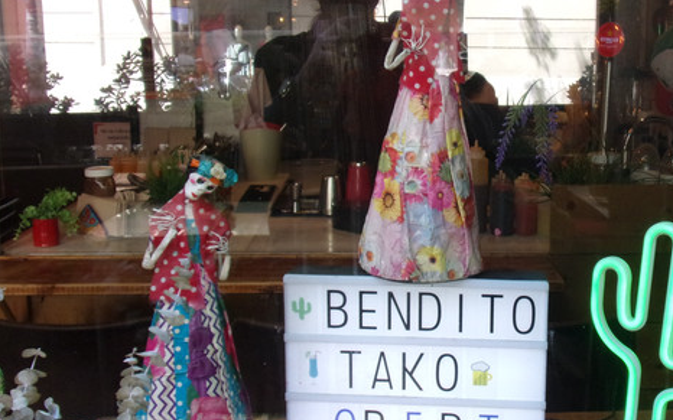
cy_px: 205
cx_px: 458
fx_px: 880
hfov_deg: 41.2
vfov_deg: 26.9
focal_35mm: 48
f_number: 3.7
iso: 131
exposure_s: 1/34
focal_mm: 5.9
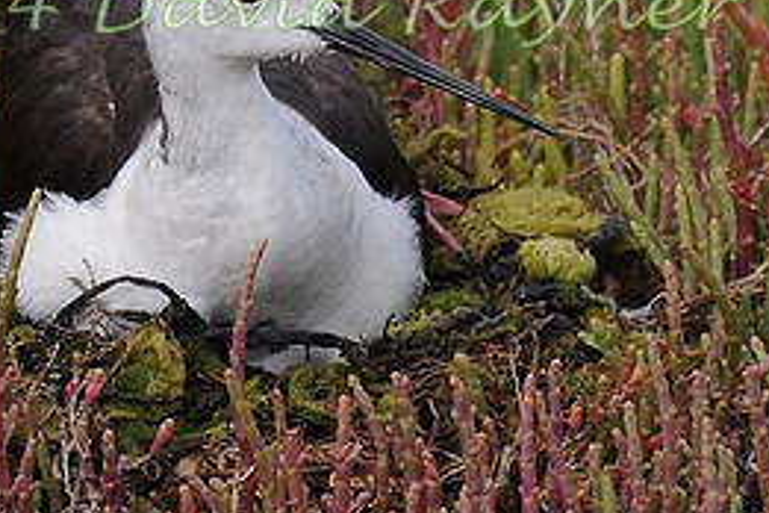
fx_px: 21338
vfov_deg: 1.4
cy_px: 7
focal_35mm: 999
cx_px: 253
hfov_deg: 2.1
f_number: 5.6
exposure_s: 1/800
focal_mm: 300
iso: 250
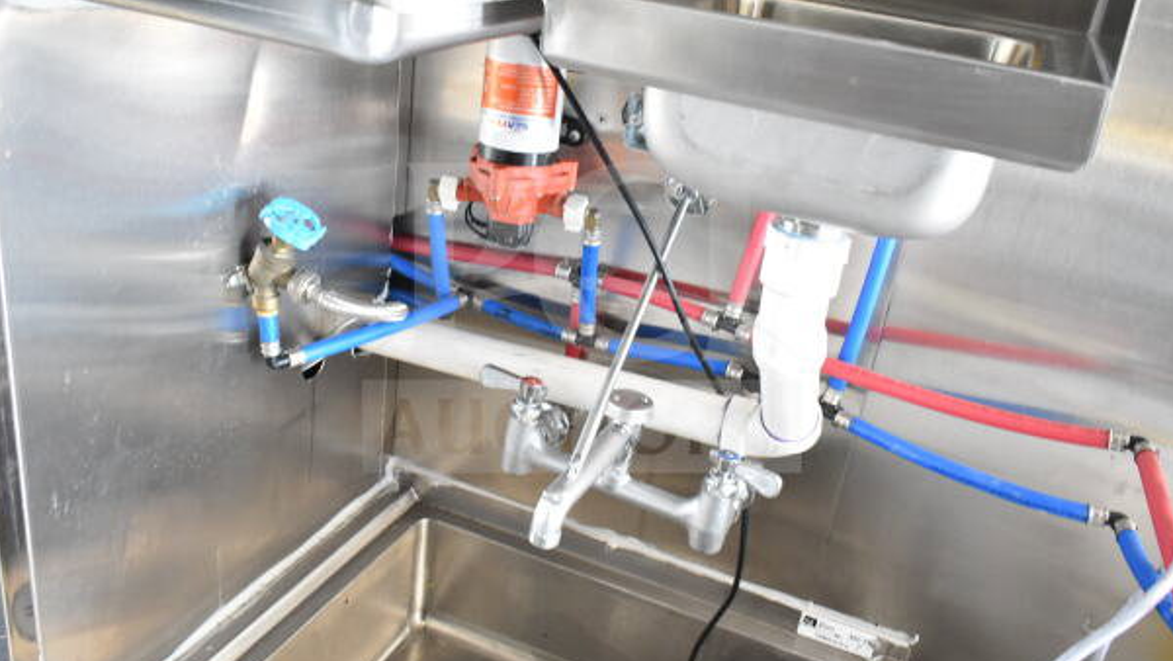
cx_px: 581
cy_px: 318
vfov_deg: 35.1
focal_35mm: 34
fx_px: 1043
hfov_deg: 58.7
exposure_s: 1/40
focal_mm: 21
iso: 1600
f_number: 3.8
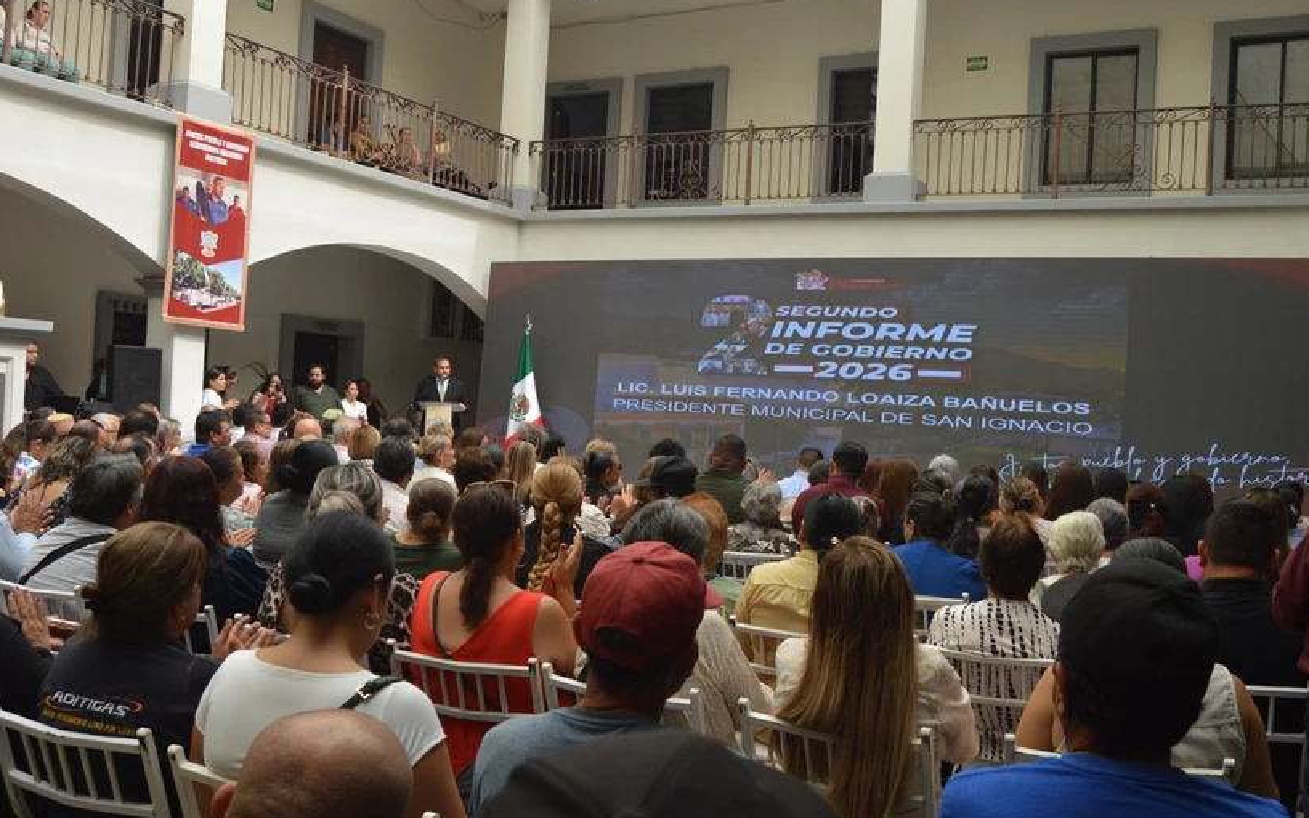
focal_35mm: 36
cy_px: 428
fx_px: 1267
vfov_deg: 35.8
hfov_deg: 54.6
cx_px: 659
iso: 400
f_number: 5.6
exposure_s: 1/125
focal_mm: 23
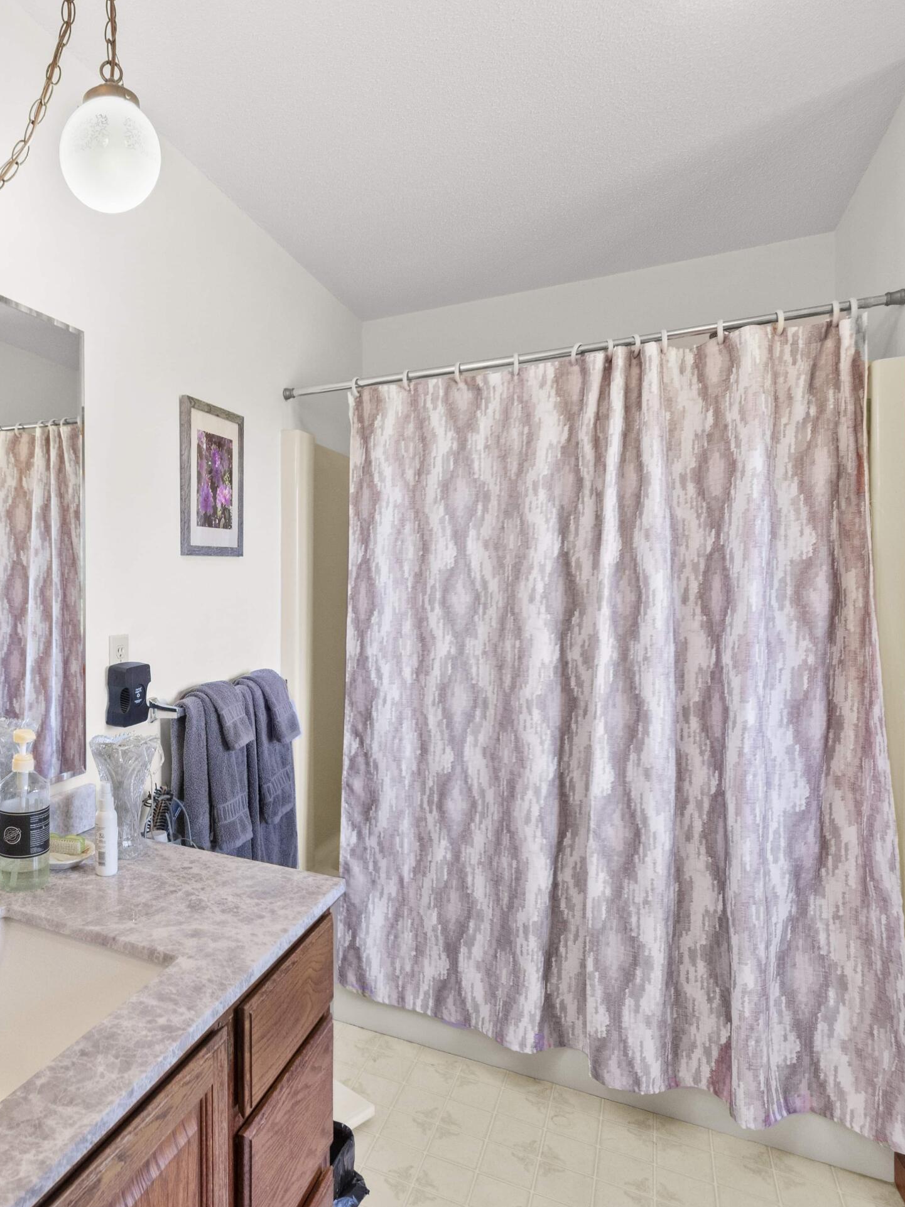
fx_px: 732
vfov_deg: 79.0
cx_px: 183
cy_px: 592
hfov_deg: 58.6
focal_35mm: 21
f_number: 8
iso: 2000
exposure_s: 1/50
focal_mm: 14
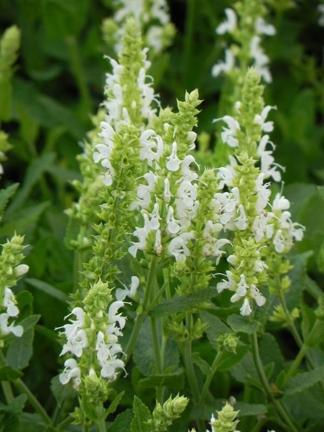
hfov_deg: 2.2
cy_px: 216
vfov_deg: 2.9
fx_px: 8461
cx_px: 162
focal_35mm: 678
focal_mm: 120
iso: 160
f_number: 5
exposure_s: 1/125
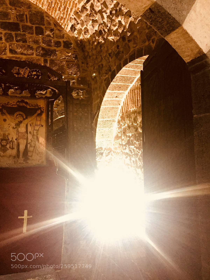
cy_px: 140
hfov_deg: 48.2
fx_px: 235
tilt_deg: +2.9
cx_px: 105
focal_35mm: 29
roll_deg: +0.9
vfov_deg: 61.7
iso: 400
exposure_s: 1/17
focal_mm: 4.15
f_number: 2.2
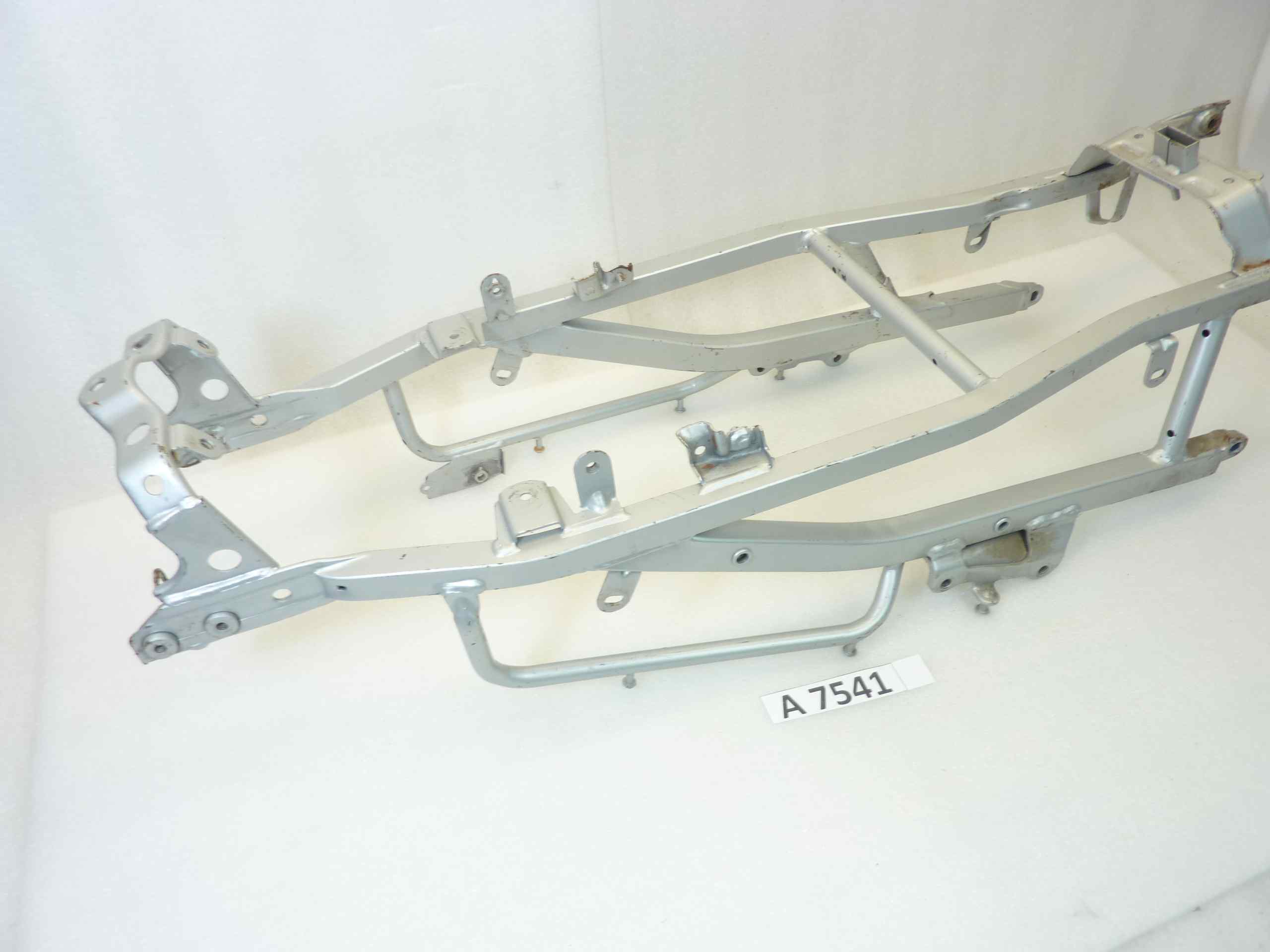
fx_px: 917
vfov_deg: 54.9
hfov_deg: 69.4
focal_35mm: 25
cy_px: 476
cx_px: 635
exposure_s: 1/25
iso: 80
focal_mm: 4.1
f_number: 3.3
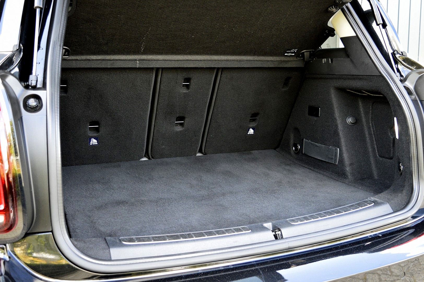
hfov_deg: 53.2
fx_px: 424
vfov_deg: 36.8
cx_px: 212
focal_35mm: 36
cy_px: 141
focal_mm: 24
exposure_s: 1/60
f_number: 4.5
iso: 800
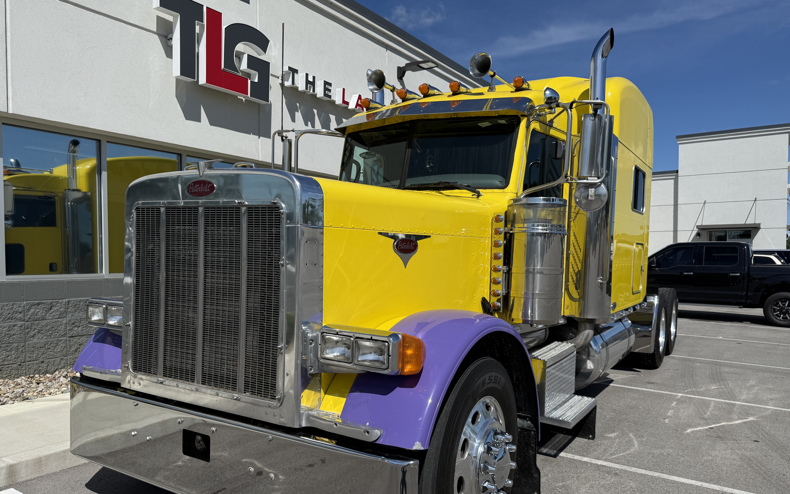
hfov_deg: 70.4
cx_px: 402
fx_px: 560
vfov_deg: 47.5
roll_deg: +0.2
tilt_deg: -1.5
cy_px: 280
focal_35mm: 26
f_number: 1.78
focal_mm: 6.76
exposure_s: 1/8130
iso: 80
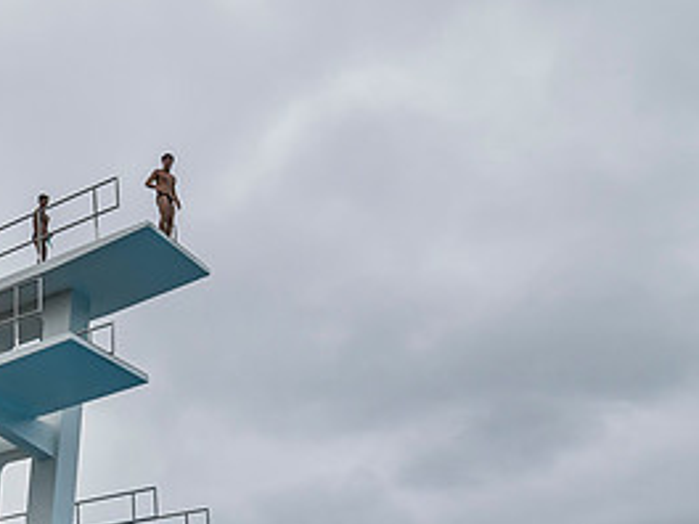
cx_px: 50
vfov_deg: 31.1
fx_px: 888
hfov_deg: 39.4
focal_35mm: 44
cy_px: 486
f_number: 8
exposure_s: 1/1600
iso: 160
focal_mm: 10
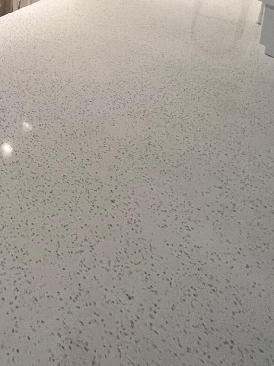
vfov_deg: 44.8
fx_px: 348
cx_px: -44
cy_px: -18
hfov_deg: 35.2
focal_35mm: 33
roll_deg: -0.8
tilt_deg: -14.8
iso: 160
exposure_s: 1/60
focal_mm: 1.57
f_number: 1.8
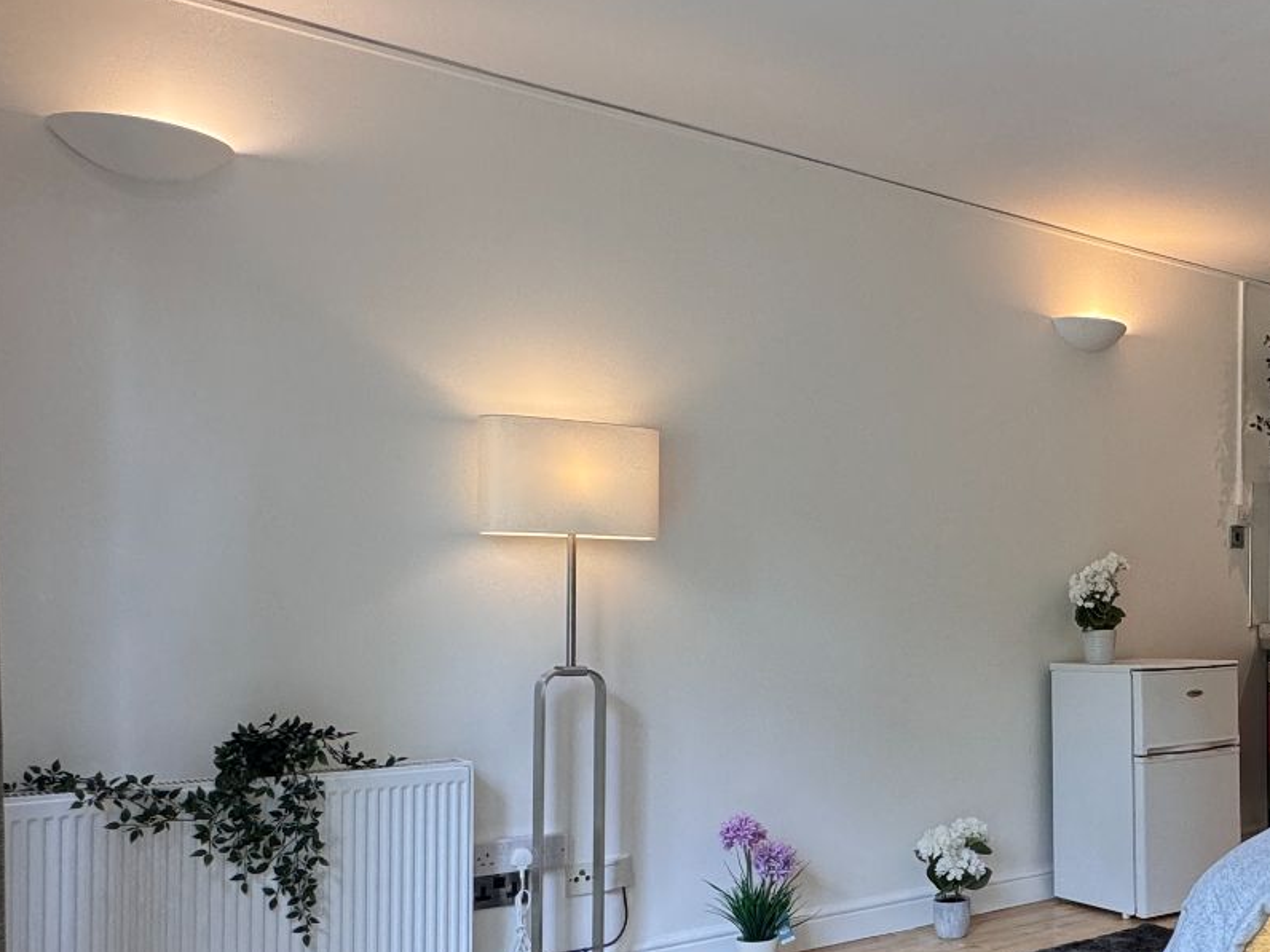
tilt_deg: +1.1
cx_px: 1115
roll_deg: +0.2
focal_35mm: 36
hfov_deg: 46.9
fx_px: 1321
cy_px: 592
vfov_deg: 39.4
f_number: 2.2
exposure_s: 1/100
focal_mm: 2.22
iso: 160
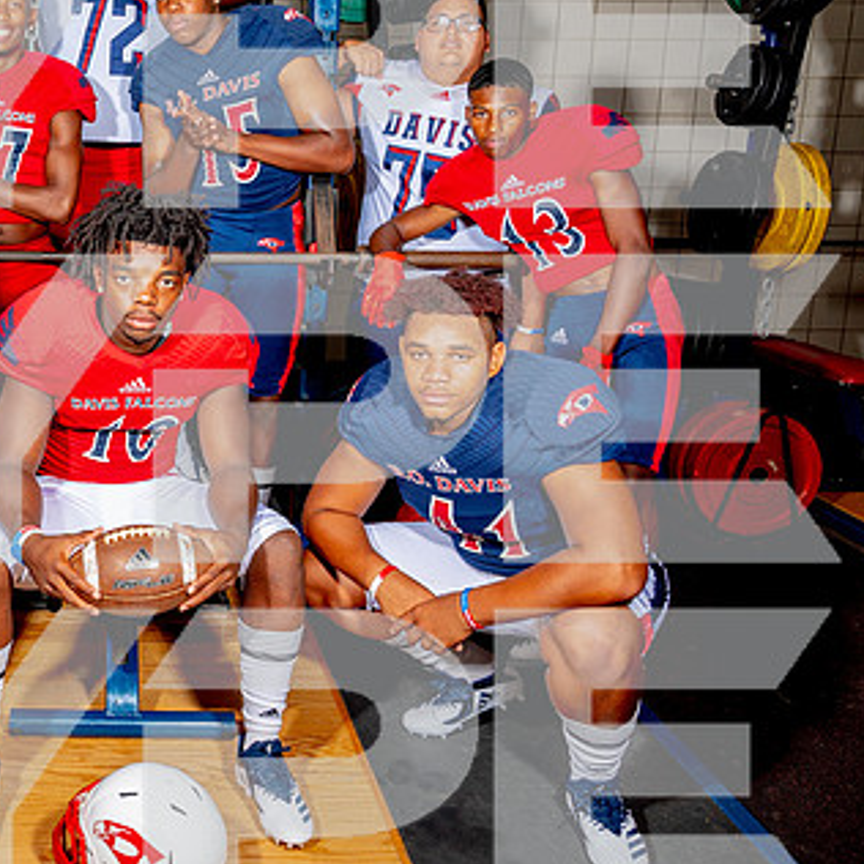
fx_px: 1158
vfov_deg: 40.9
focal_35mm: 41
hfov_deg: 38.2
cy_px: 396
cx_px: 86
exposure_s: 1/125
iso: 100
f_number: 8
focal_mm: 24
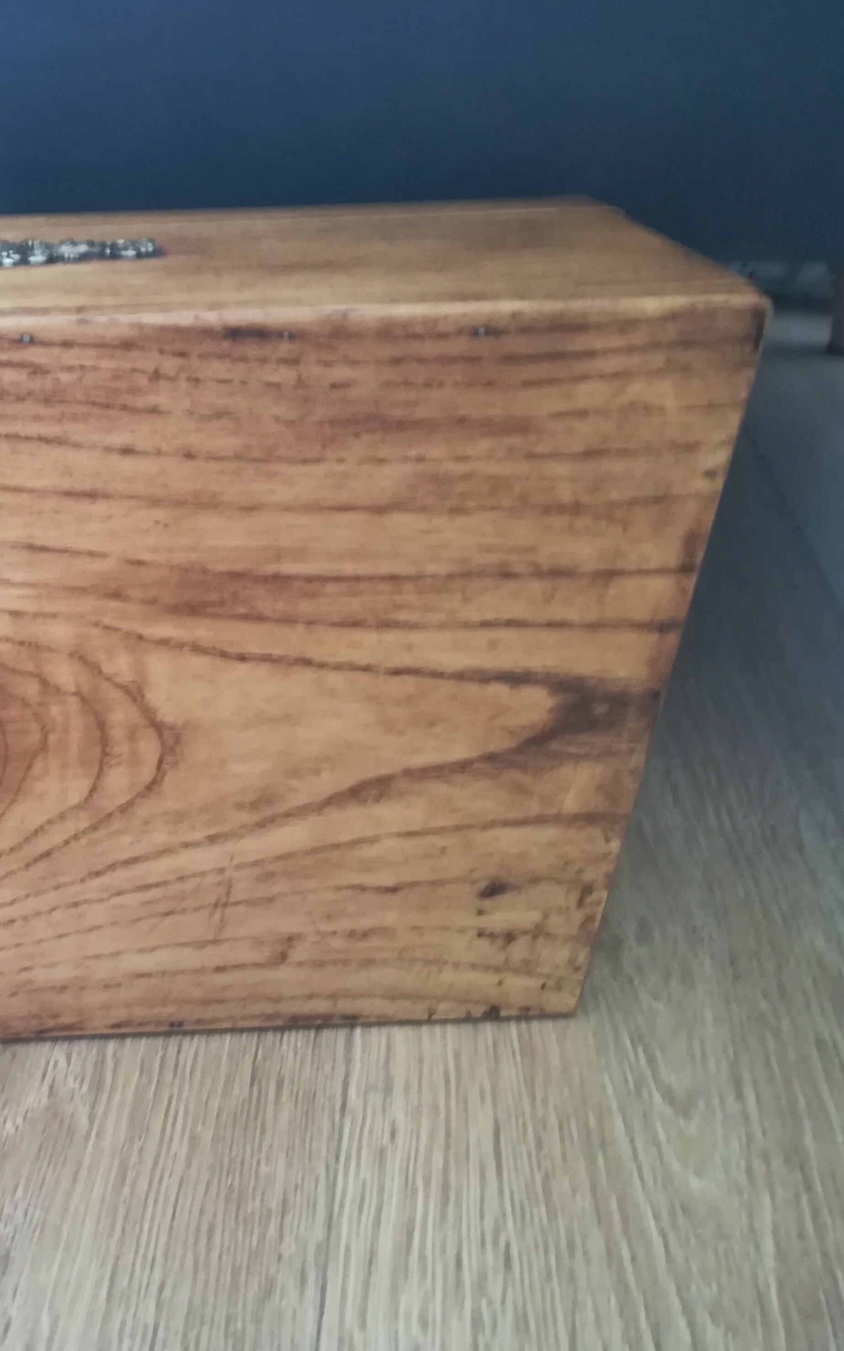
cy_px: 676
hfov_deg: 31.3
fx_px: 1362
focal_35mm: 37
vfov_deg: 52.8
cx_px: -44
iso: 640
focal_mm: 3.83
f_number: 2.2
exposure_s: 1/14.3
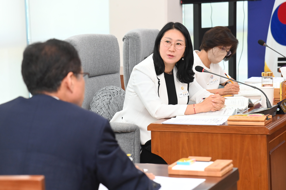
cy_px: 95
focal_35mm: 120
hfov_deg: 17.1
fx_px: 953
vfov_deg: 11.4
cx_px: 143
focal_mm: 120
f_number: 6.3
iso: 3200
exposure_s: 1/250
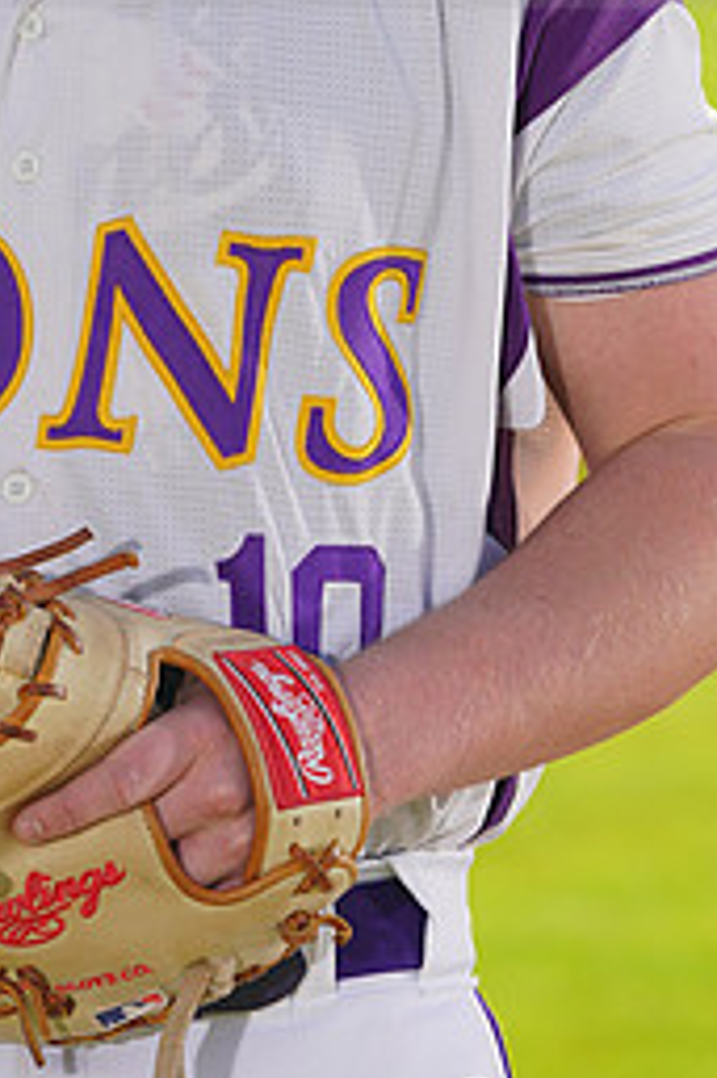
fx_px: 14119
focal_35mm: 472
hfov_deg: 2.9
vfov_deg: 4.4
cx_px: 23
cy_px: -126
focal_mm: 209
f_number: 8
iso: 100
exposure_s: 1/250
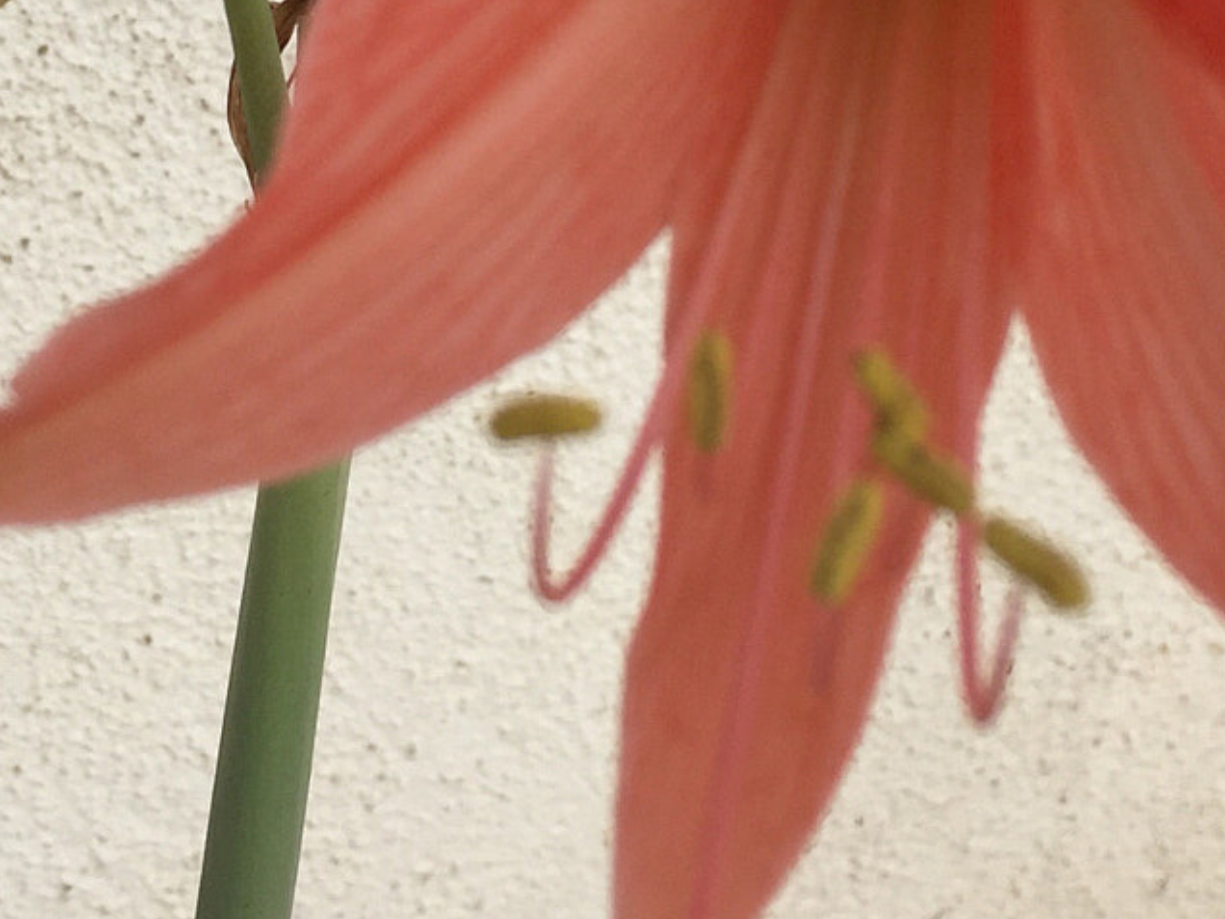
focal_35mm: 73
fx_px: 2583
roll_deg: +1.2
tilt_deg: -26.9
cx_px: 447
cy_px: -218
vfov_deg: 18.9
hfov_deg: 26.6
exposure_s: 1/581
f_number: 2.2
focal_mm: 4.15
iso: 32
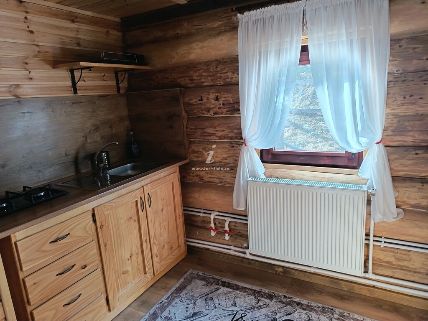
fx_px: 297
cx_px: 214
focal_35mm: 24
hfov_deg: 71.6
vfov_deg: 56.8
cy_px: 160
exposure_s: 1/33.3
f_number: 1.75
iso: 655
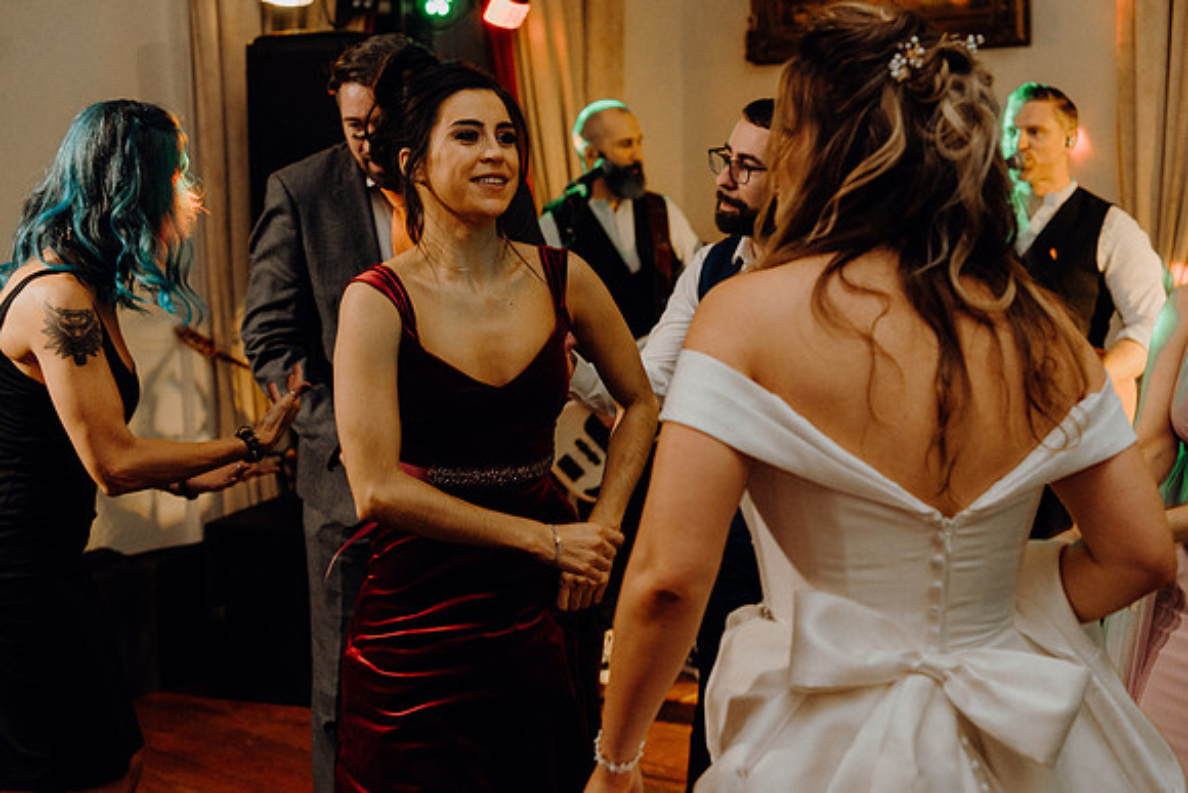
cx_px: 594
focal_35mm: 54
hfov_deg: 36.9
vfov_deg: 25.1
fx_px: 1782
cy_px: 396
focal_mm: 54
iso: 2500
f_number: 3.5
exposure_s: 1/160
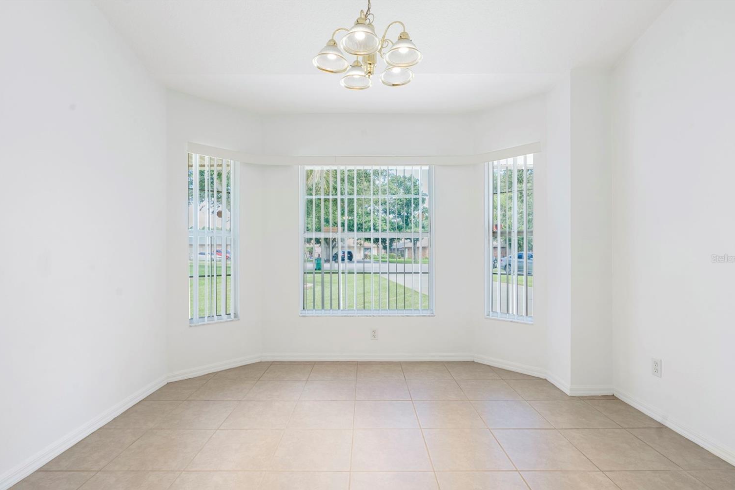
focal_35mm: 17
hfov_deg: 93.3
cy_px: 258
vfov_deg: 70.4
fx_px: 347
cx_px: 365
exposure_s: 1/50
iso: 100
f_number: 9
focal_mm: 16
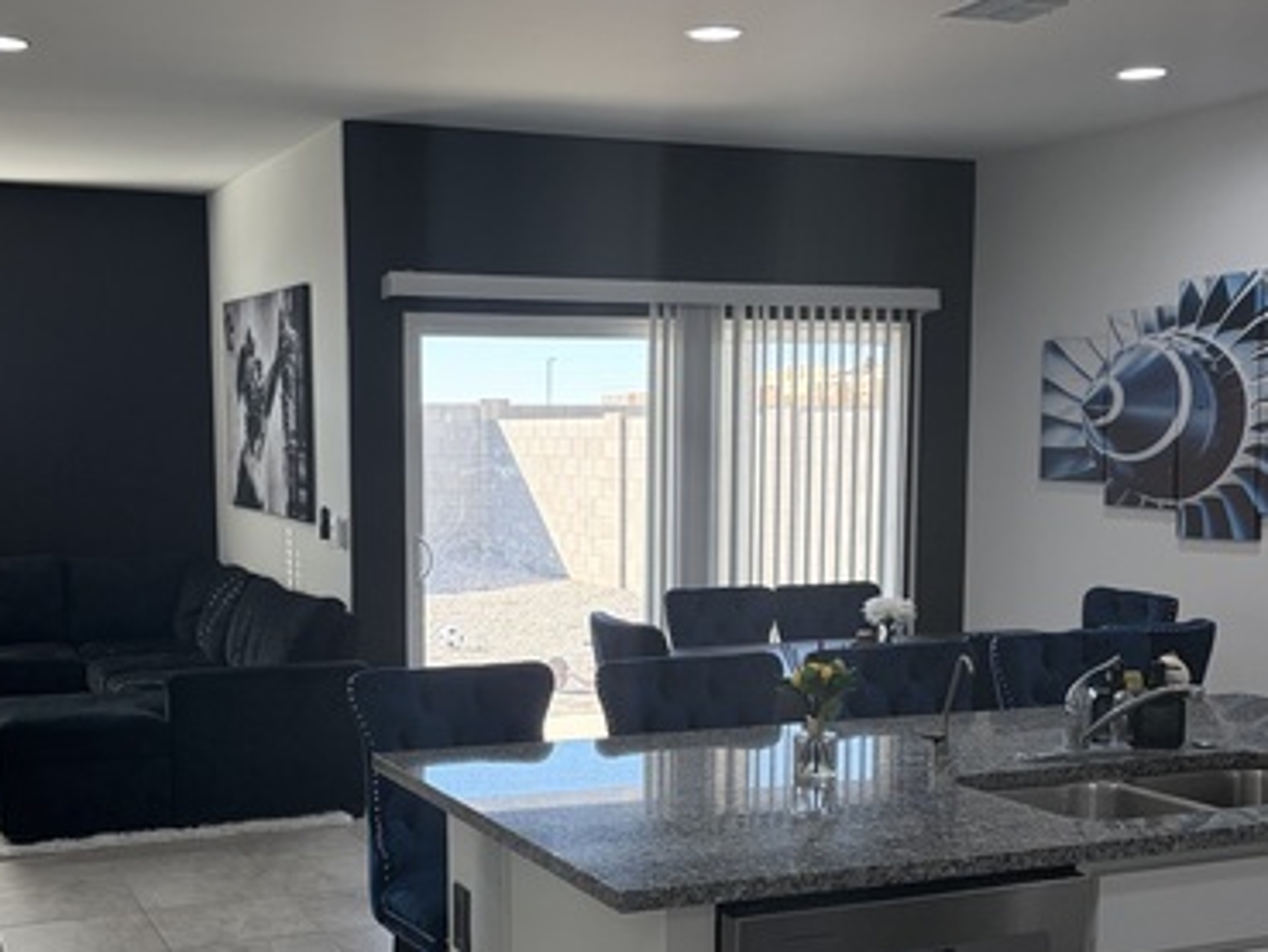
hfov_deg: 40.3
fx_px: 1722
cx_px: 510
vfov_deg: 30.7
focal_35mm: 47
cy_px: 619
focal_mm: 5.96
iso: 100
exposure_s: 1/213
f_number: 1.6
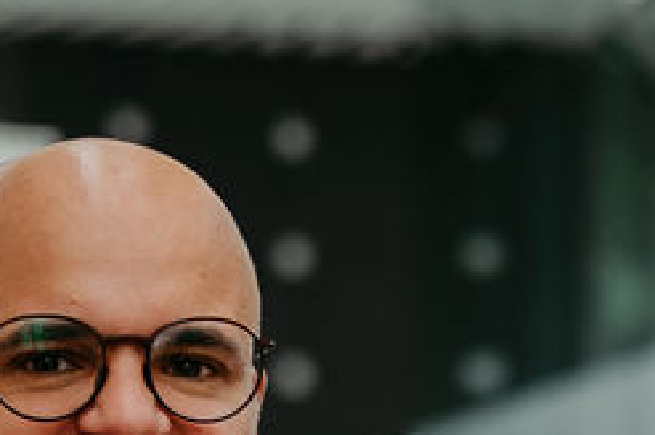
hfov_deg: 9.9
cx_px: 618
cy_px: 866
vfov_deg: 6.4
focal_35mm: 207
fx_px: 3761
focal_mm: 50
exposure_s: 1/125
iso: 125
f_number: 2.5
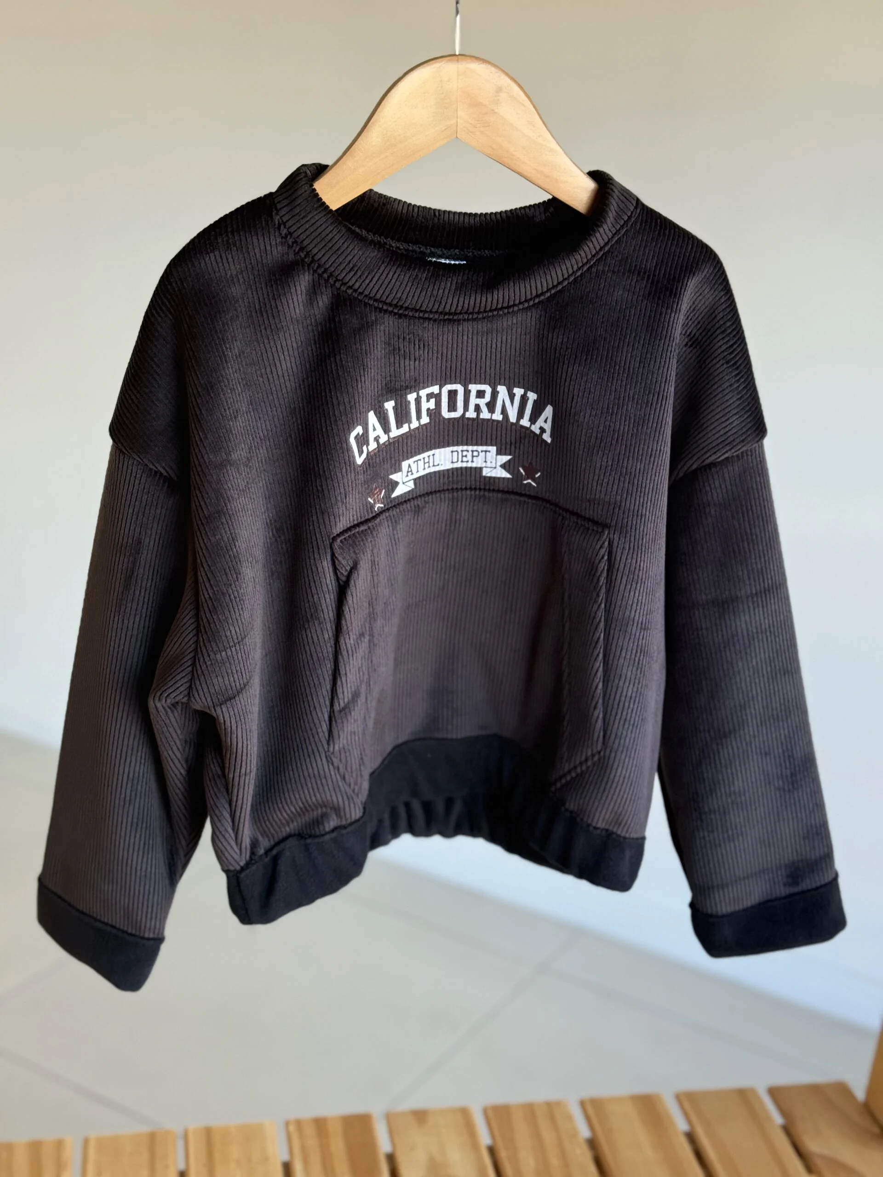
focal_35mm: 48
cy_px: 588
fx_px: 1633
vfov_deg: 39.7
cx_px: 442
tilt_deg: -18.8
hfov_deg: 30.3
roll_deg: -1.4
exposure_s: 1/185
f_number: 1.78
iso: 160
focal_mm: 6.76
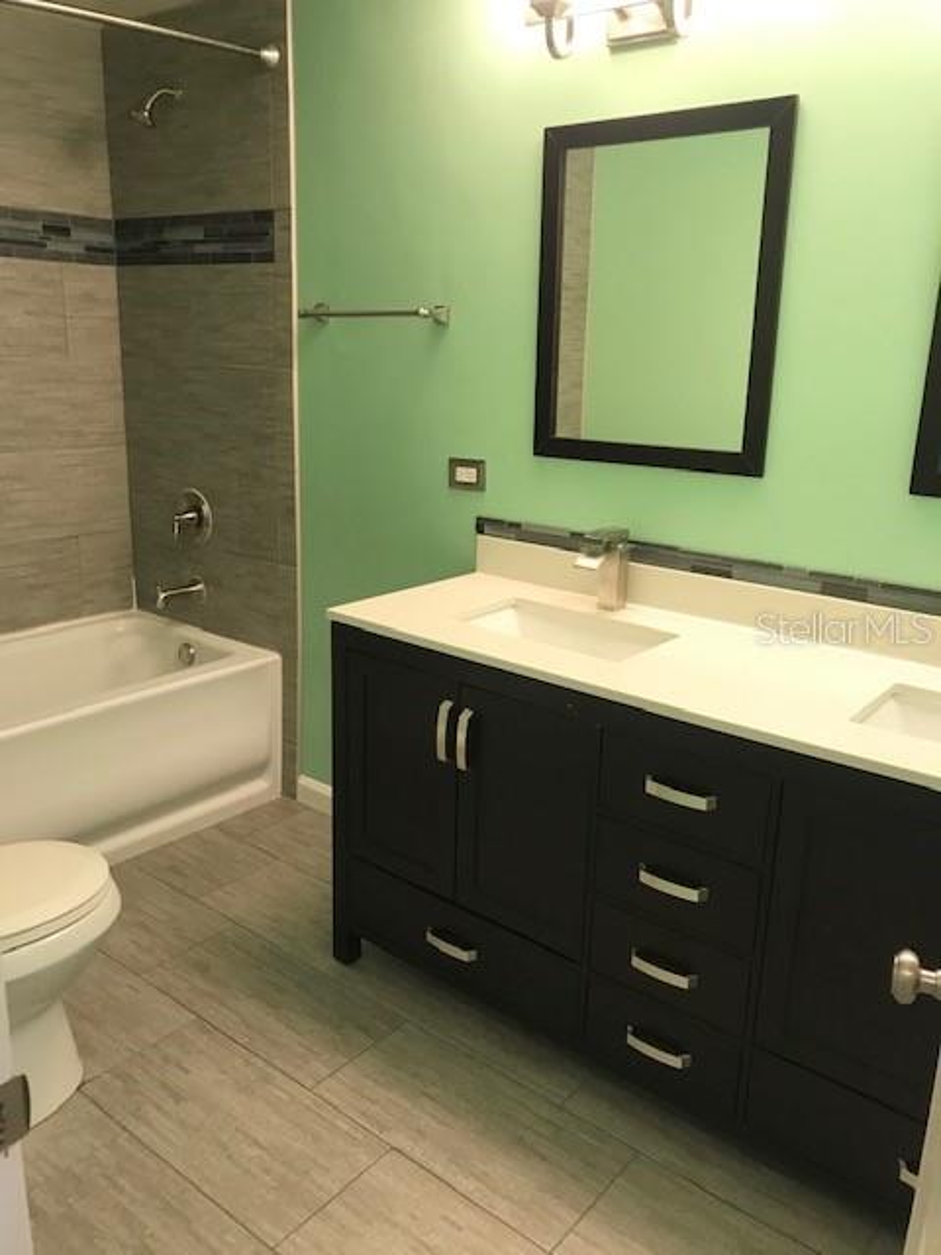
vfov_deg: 63.4
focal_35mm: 28
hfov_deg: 49.7
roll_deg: -0.1
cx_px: 470
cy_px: 628
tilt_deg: -14.1
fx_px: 1015
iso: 40
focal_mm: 3.99
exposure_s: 1/15
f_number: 1.8
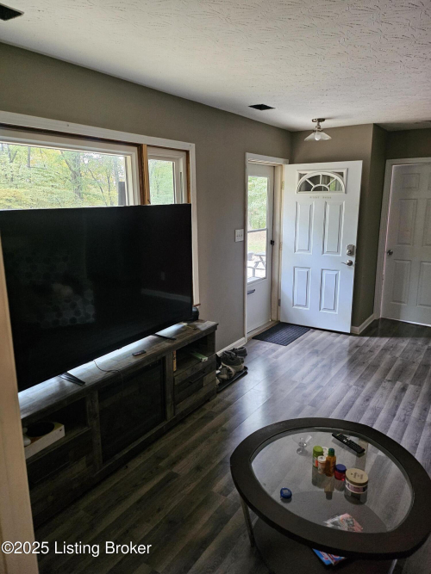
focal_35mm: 24
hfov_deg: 56.8
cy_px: 287
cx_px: 216
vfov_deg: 71.6
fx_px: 399
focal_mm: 5
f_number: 1.8
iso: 500
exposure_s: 1/60
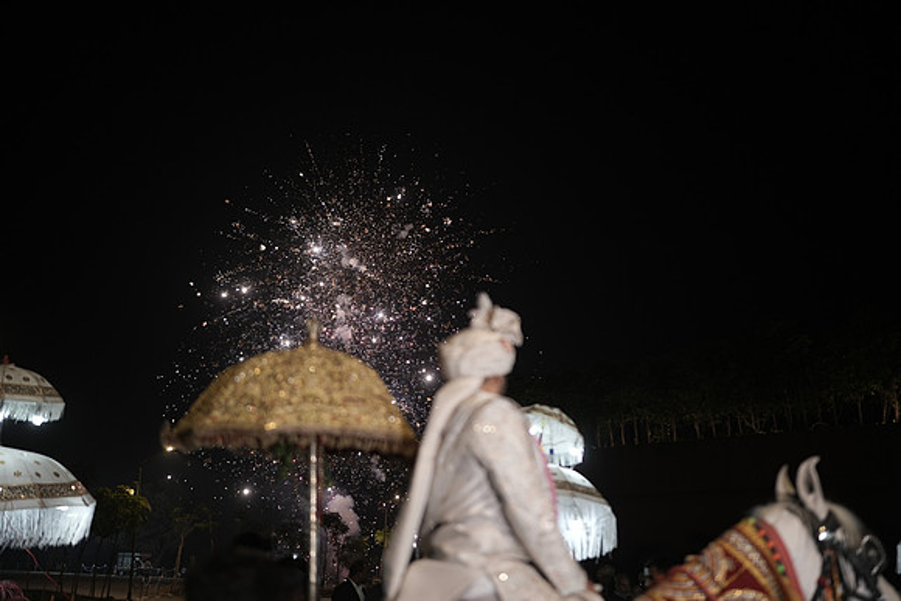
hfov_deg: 54.4
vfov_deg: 37.9
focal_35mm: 35
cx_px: 450
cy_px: 300
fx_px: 876
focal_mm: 35
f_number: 1.4
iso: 320
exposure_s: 1/200
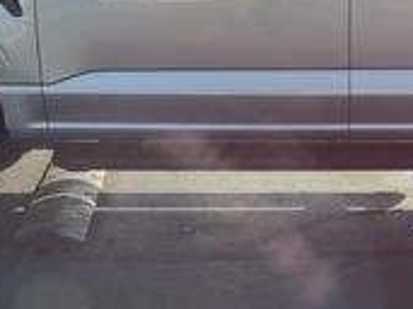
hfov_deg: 21.3
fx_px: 1073
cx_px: 370
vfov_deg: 16.3
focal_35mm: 90
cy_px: 84
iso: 80
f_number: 3
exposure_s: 1/400
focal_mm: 4.3
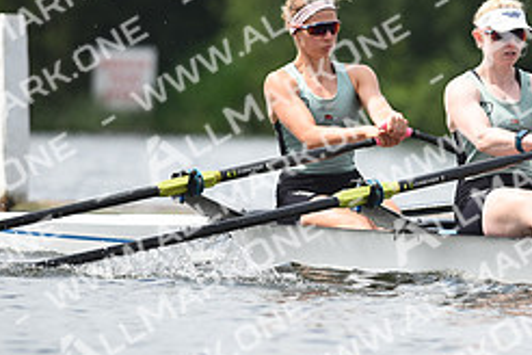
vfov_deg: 1.9
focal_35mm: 707
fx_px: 10447
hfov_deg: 2.9
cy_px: 114
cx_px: 433
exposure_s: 1/1600
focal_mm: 300
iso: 200
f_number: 4
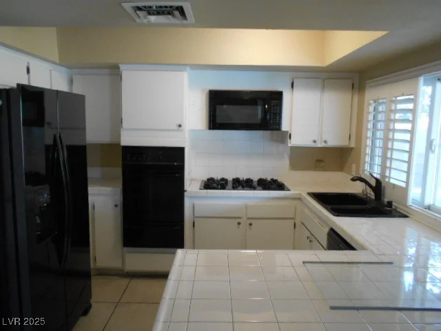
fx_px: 331
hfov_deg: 67.3
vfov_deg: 53.1
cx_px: 220
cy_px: 166
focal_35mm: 26
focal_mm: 4.6
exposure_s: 1/30
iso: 360
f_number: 3.2
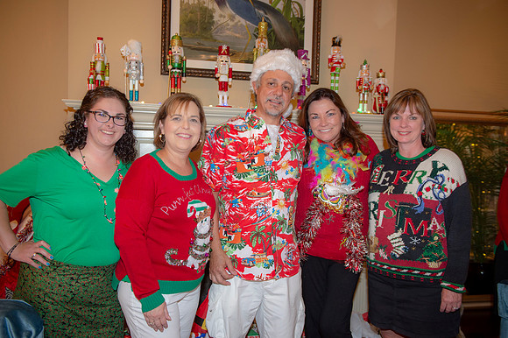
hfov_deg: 58.7
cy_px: 169
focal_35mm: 32
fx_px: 451
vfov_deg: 41.1
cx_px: 254
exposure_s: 1/60
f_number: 3.5
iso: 800
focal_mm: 32
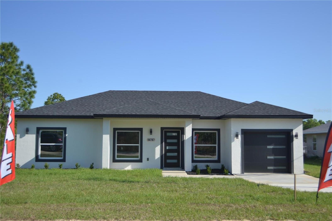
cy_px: 110
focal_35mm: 39
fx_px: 360
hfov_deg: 49.6
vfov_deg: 34.2
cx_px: 166
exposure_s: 1/640
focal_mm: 26
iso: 100
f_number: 4.2
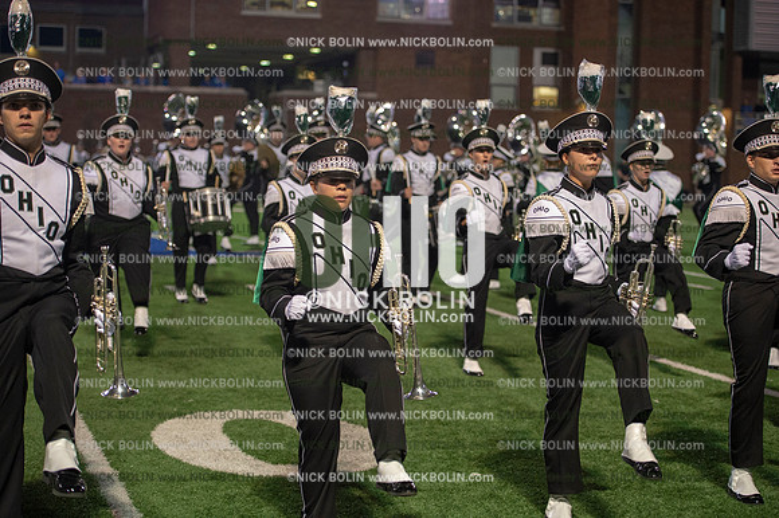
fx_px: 1514
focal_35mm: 70
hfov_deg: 28.9
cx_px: 390
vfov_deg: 19.4
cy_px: 259
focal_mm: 70
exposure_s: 1/500
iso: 4000
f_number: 2.8
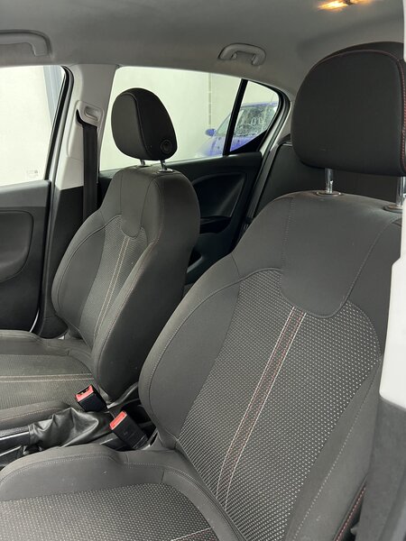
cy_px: 270
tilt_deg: -21.7
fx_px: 407
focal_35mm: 26
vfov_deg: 67.3
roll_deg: +0.6
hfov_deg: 53.1
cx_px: 203
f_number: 1.5
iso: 500
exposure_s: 1/33
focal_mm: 5.7
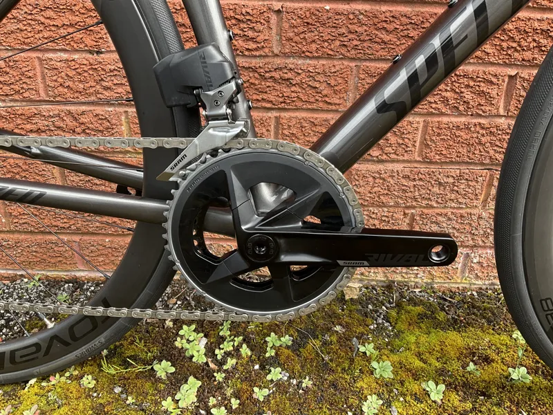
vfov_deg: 48.2
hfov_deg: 61.7
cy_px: 208
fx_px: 463
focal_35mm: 29
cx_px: 276
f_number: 1.8
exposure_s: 1/128
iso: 16
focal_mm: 3
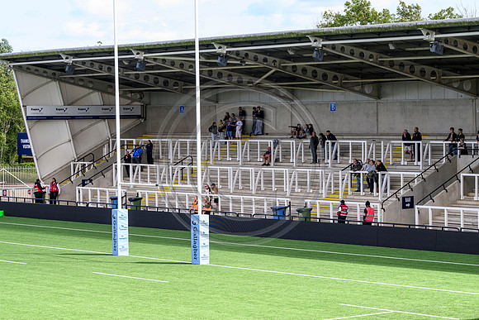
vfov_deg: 12.5
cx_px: 240
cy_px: 160
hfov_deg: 18.6
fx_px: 1464
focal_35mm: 110
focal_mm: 110
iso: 500
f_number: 7.1
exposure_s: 1/320
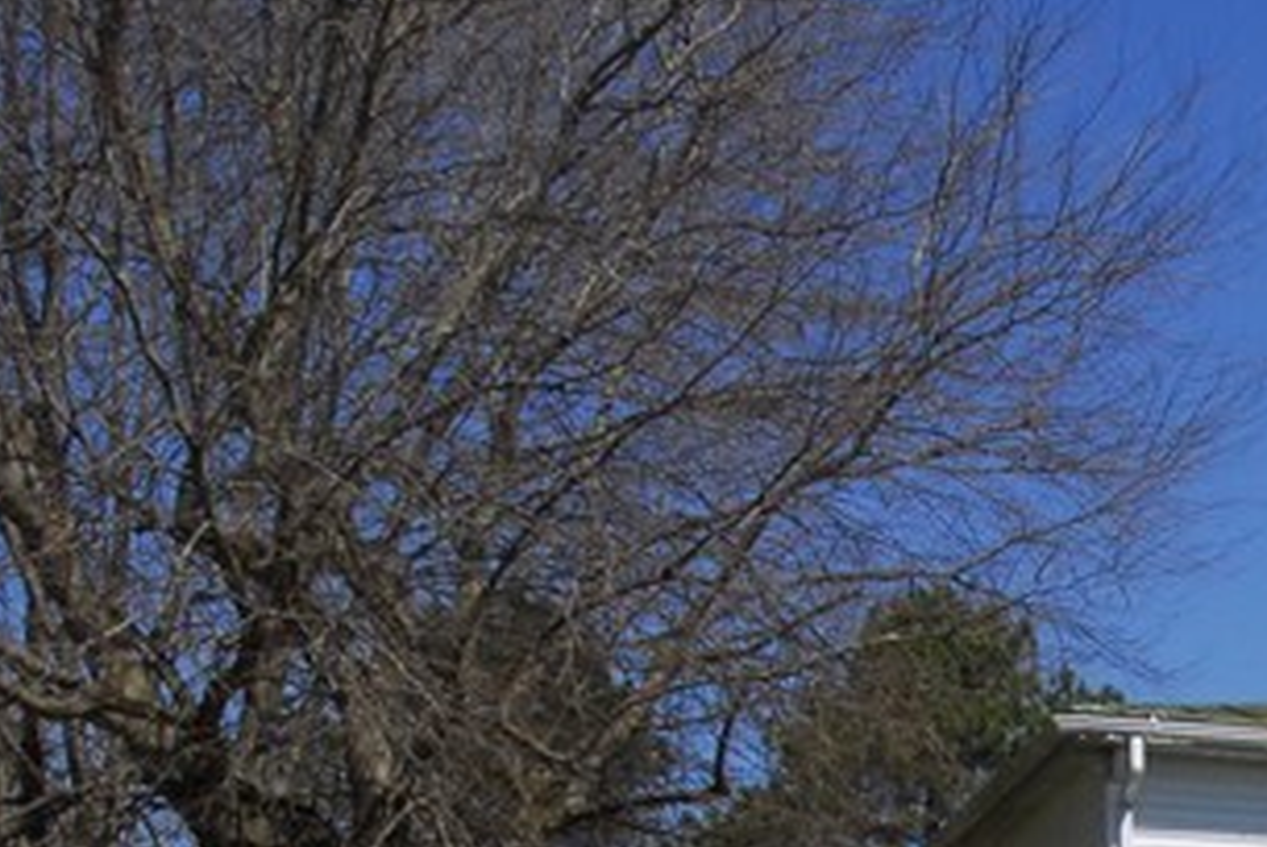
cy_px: 1329
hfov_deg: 18.1
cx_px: 2067
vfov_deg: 13.3
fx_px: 3382
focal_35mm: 96
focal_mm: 18
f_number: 18
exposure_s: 1/250
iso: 400
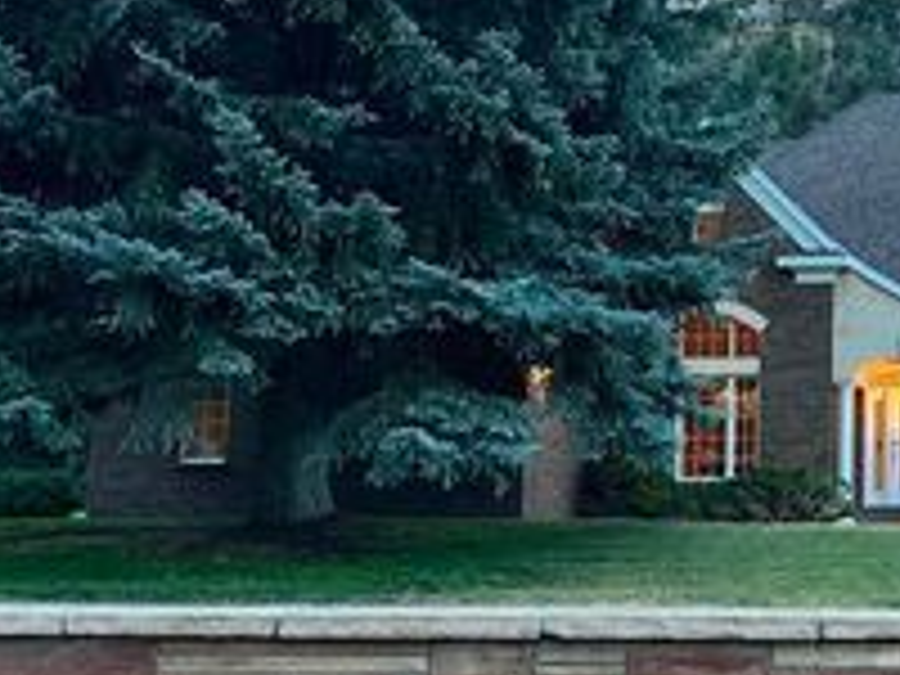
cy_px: 362
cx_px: 814
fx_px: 1690
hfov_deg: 28.6
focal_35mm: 65
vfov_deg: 22.6
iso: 125
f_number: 1.5
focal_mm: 5.7
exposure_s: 1/121
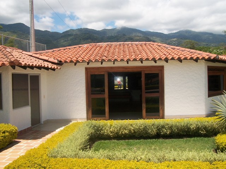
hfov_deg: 56.8
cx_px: 113
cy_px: 84
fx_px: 209
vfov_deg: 44.2
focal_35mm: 32
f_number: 5.5
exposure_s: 1/400
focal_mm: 5.7
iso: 80
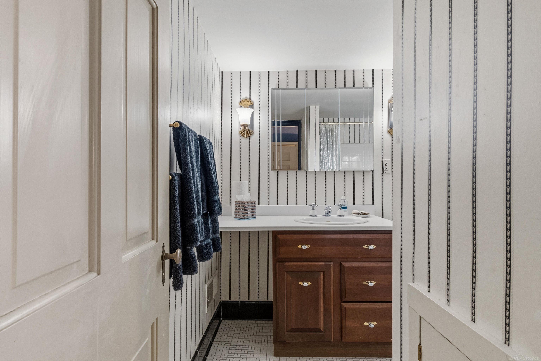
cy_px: 180
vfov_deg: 67.4
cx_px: 270
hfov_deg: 90.0
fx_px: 270
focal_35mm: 18
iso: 800
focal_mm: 11.7
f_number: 7.1
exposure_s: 1/30
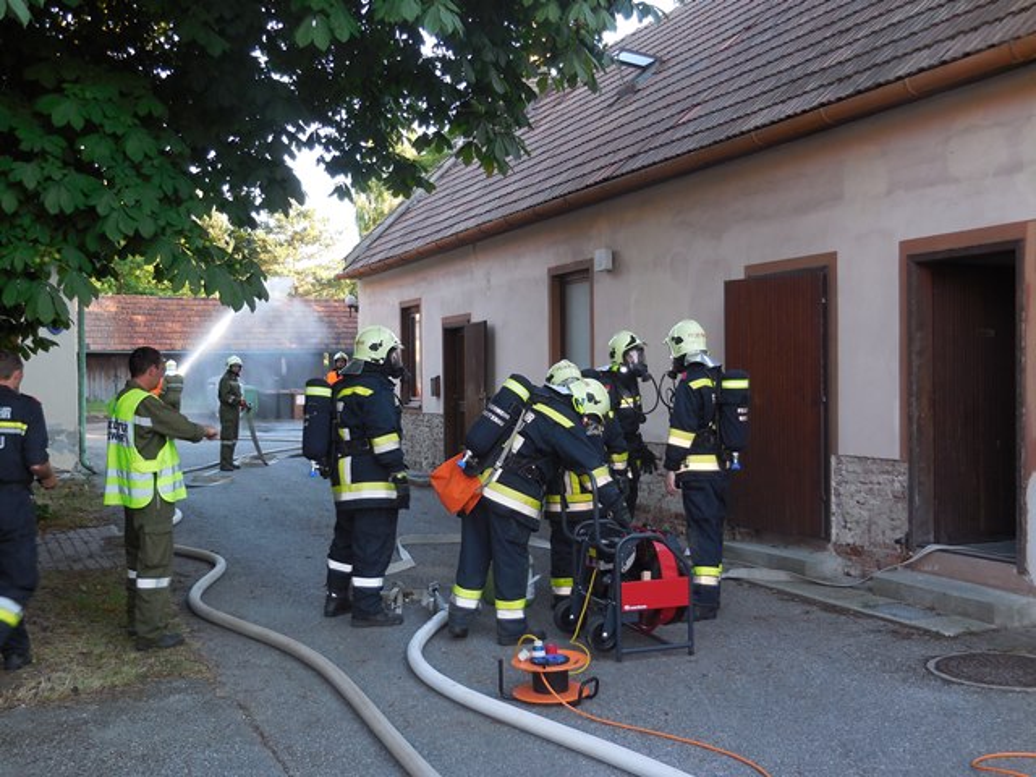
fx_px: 1167
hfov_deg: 47.9
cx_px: 518
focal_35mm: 39
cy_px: 388
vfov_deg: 36.8
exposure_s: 1/60
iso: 125
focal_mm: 7
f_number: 3.9
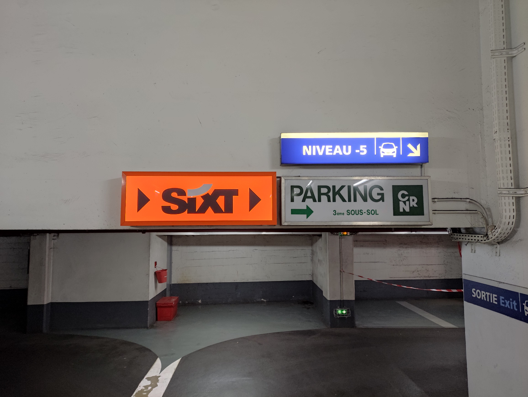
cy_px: 198
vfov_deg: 54.9
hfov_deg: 69.4
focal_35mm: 25
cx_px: 264
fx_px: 381
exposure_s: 1/50
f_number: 1.9
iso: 491
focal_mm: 5.4
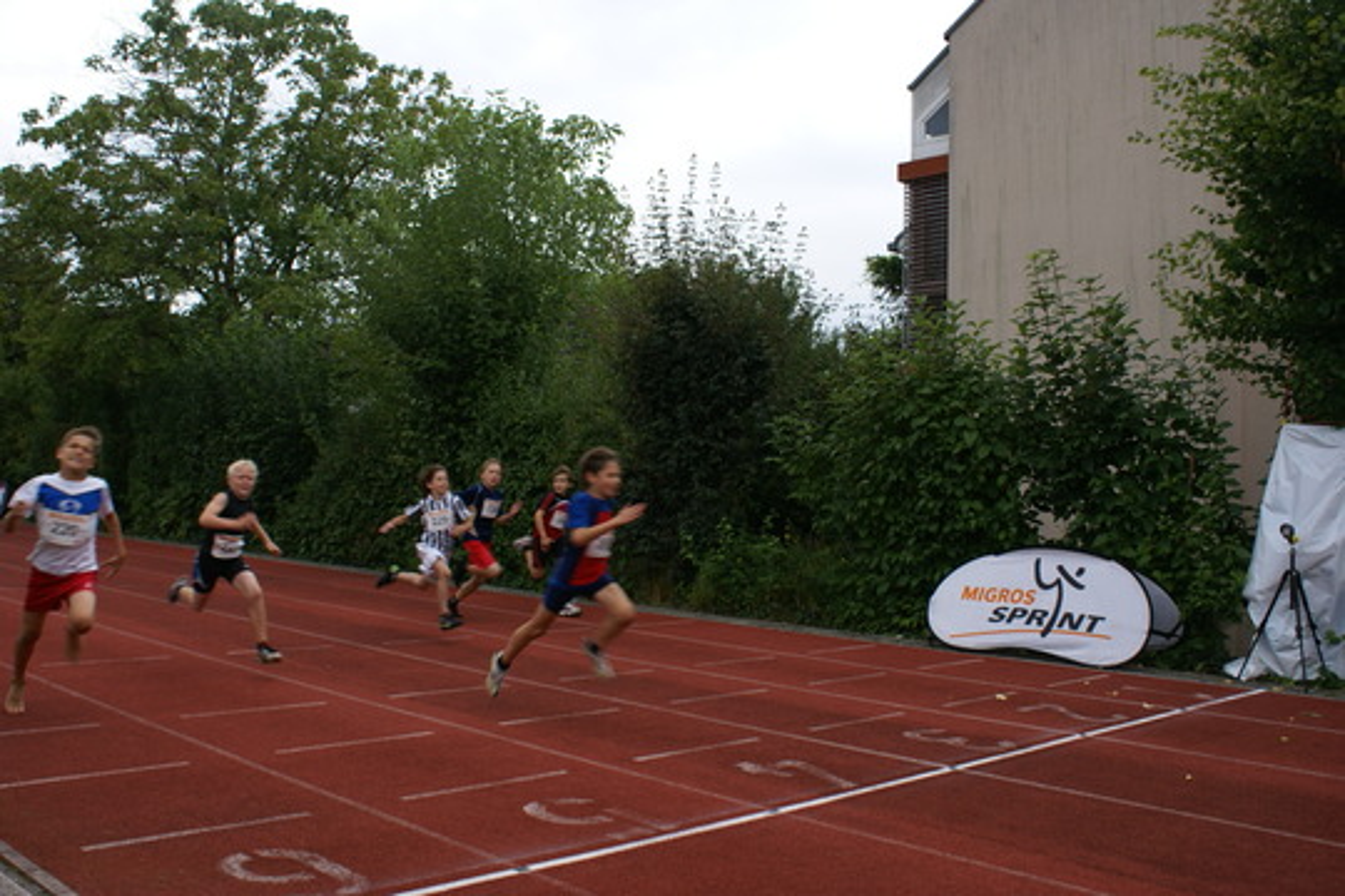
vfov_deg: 40.0
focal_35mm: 33
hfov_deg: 57.2
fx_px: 1233
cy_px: 448
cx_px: 672
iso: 100
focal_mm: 22
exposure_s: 1/160
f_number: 4.5
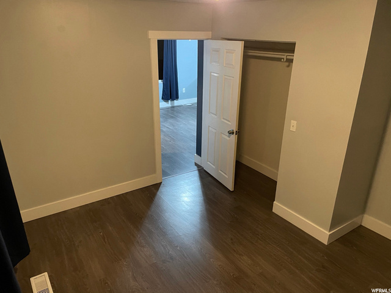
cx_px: 196
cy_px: 146
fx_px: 294
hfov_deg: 67.3
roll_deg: -0.7
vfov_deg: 53.1
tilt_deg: -21.1
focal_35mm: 26
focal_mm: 4.2
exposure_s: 1/30
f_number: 1.6
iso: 500
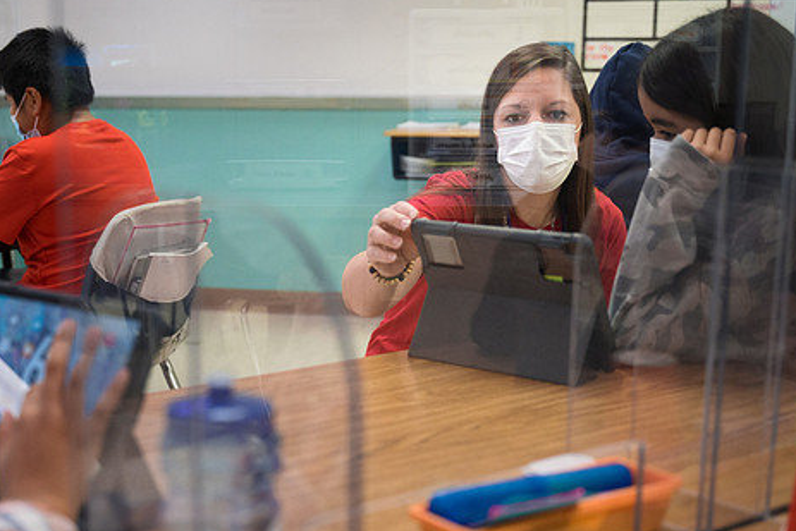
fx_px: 1239
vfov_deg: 24.1
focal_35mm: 56
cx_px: 351
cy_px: 360
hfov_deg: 35.6
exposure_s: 1/400
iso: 3200
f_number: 2.8
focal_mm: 39.7
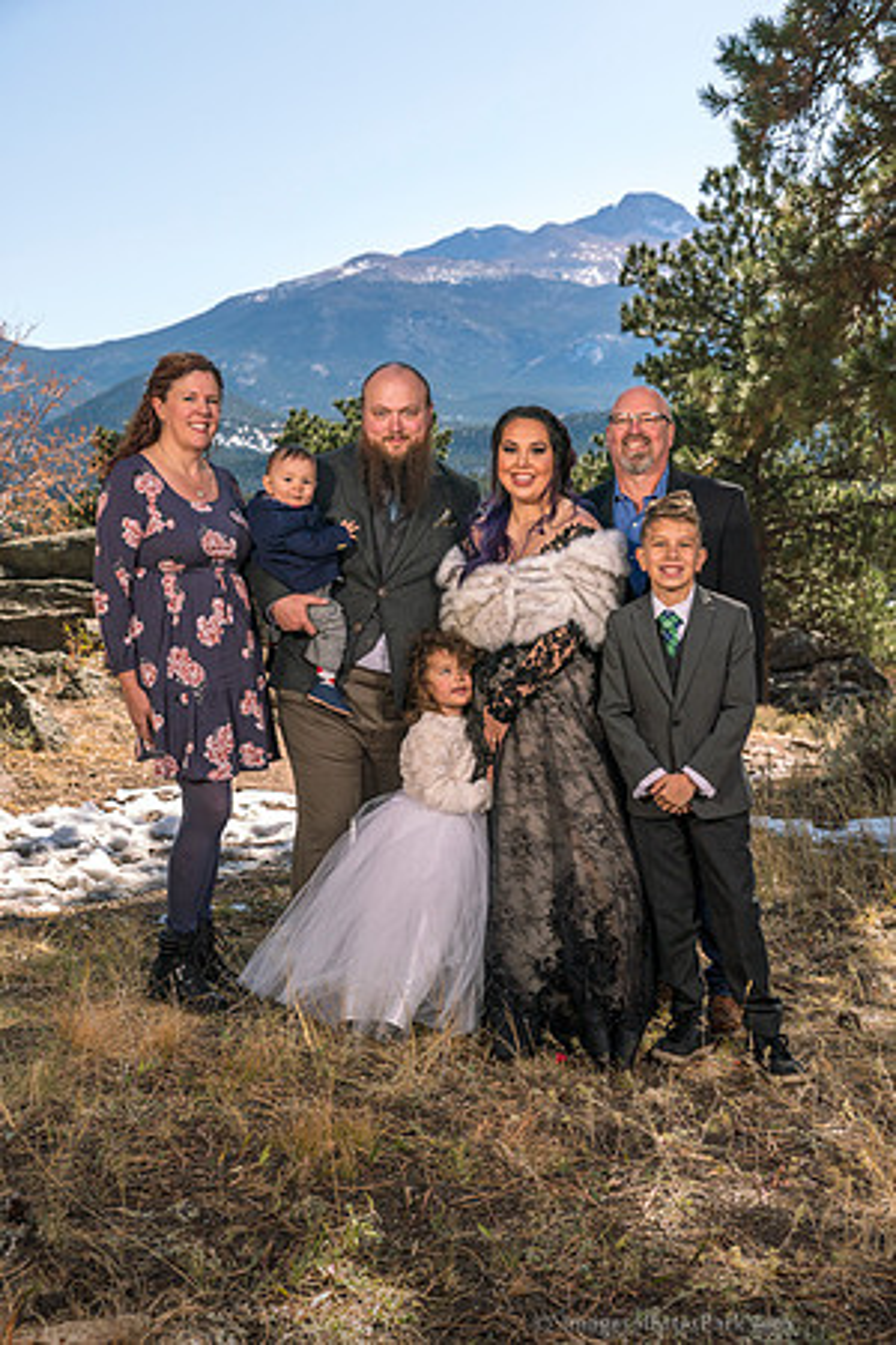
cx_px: 448
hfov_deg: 29.9
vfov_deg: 43.6
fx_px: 1680
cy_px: 672
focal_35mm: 45
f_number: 5
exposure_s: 1/2000
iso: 250
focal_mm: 45
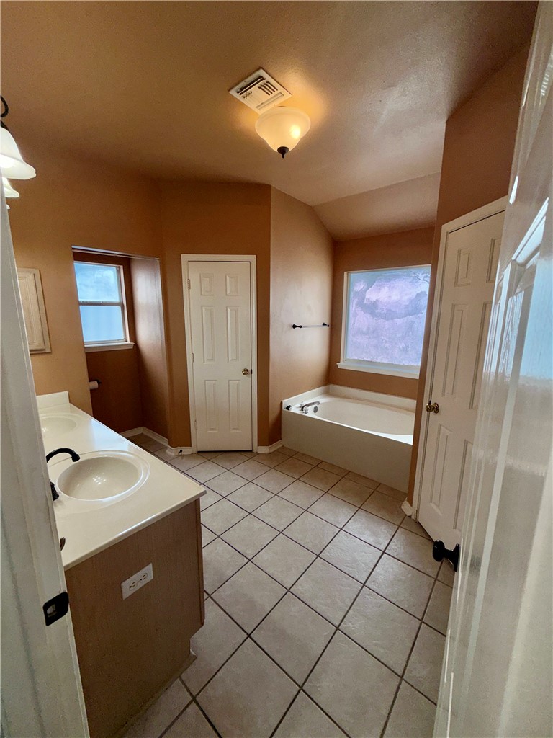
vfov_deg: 102.1
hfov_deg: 85.7
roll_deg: -0.2
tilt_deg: -11.5
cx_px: 276
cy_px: 369
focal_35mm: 14
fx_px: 298
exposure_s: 1/209
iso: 16
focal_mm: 2.22
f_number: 2.2
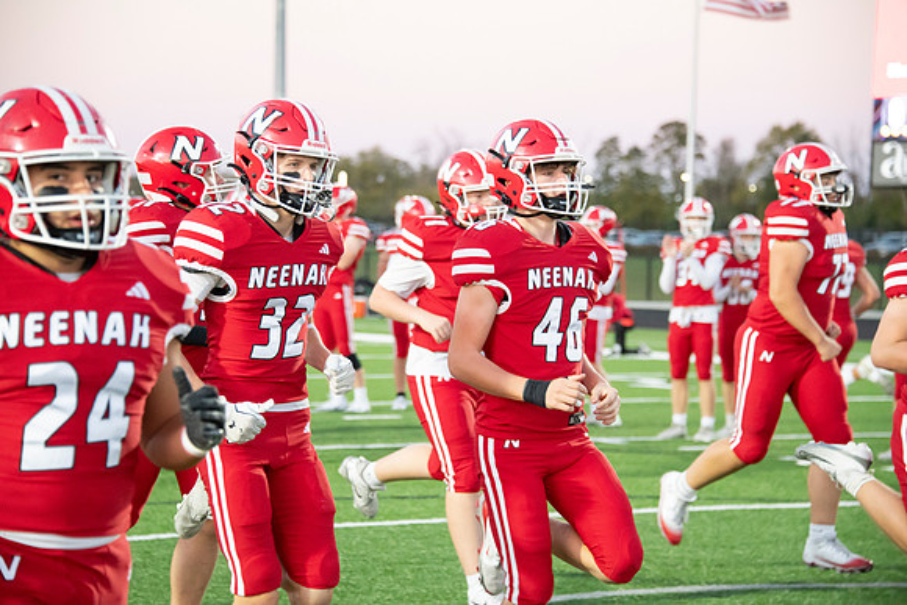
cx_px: 454
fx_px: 3150
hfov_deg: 16.4
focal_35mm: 125
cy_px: 302
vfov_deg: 11.0
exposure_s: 1/500
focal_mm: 125
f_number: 5.6
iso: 8000
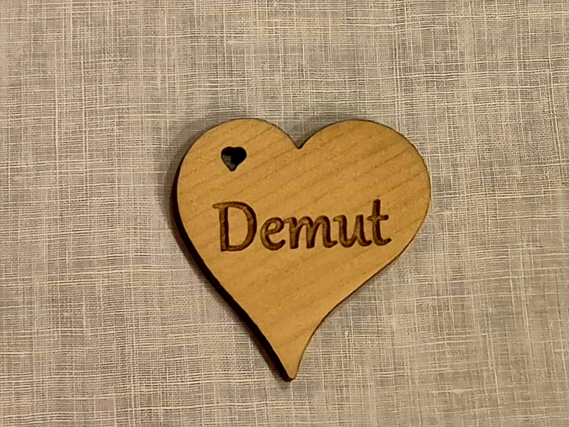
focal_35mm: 23
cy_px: 214
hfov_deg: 73.9
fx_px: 378
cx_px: 284
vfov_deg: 58.9
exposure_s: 1/100
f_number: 1.8
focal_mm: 5.4
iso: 1250
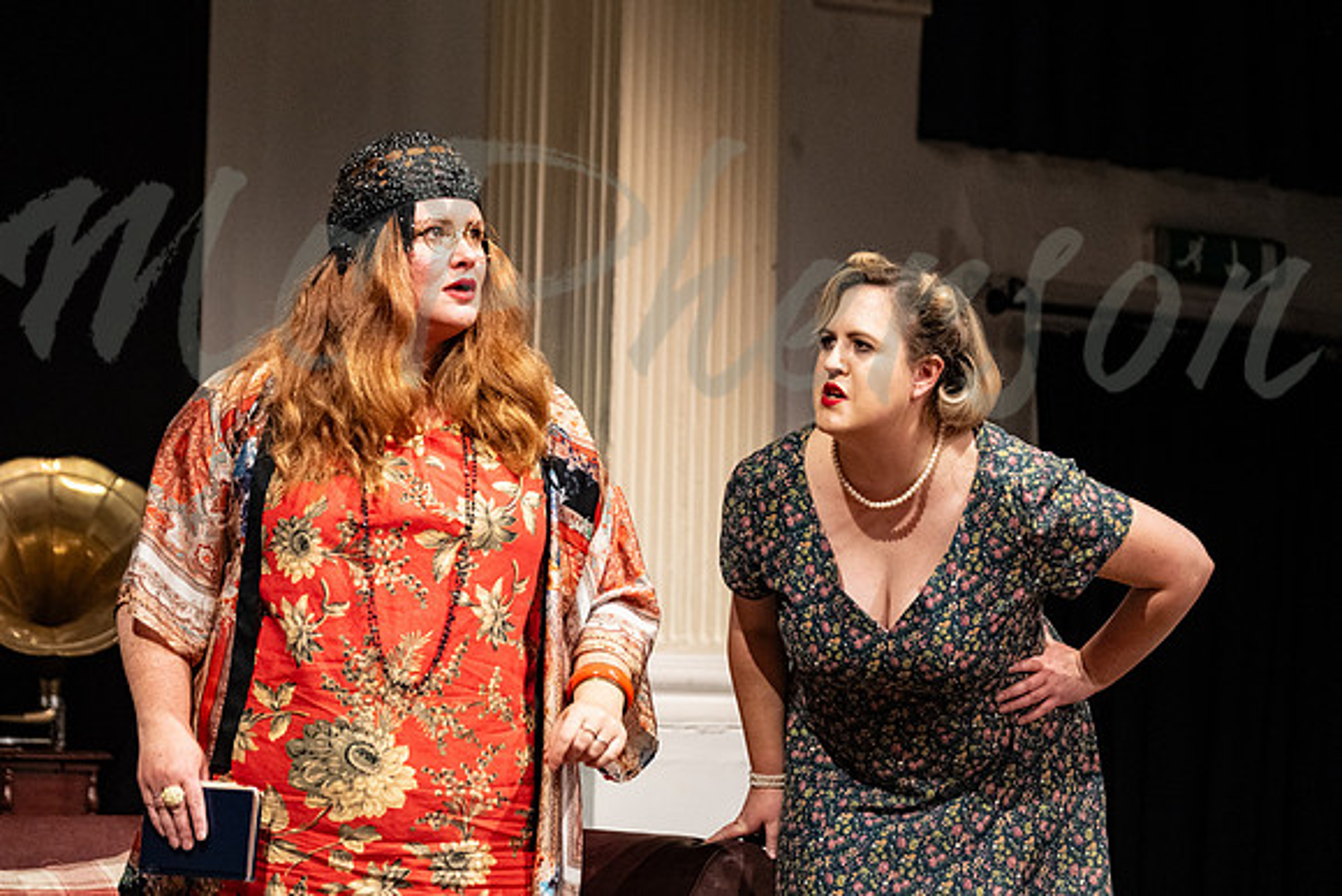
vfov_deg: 11.8
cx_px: 671
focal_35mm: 116
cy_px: 448
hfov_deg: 17.6
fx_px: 4325
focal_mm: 77.3
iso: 2000
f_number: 3.2
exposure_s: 1/250
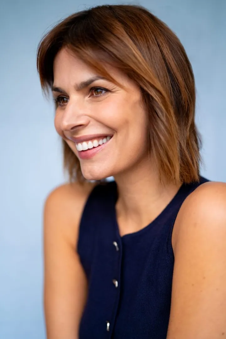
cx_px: 113
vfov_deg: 39.6
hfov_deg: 27.0
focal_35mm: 50
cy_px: 170
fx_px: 471
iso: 400
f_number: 1.4
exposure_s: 1/640
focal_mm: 50
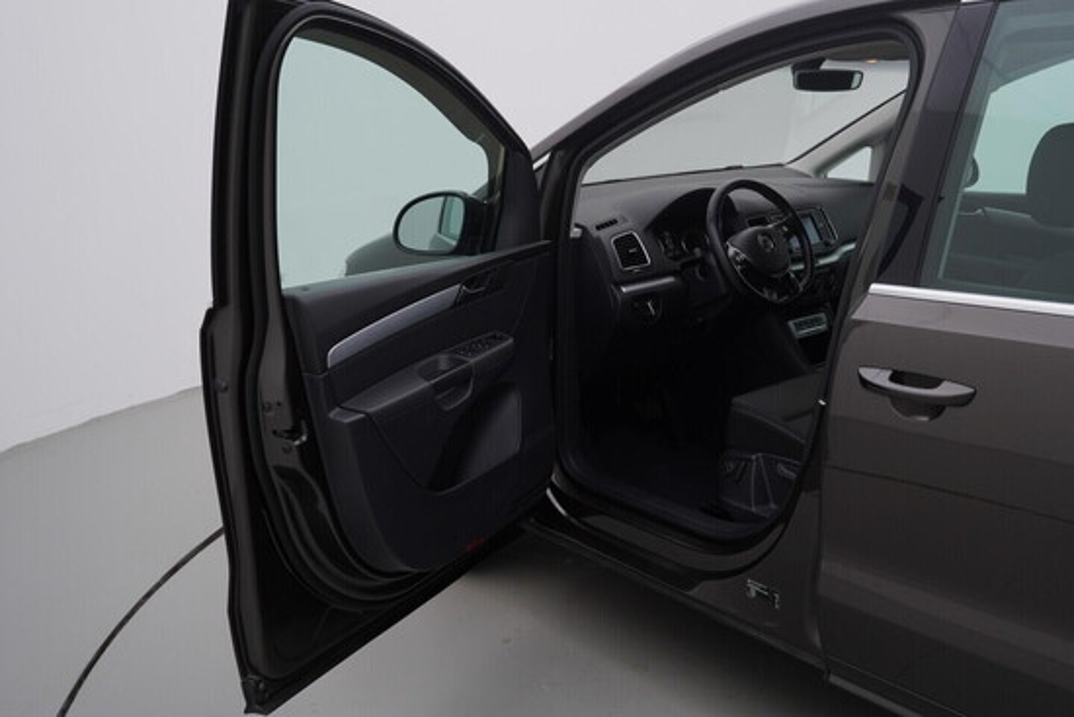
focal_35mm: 36
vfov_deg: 36.9
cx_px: 537
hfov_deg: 53.1
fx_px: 1074
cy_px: 358
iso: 125
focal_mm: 24
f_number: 4.5
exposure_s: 1/100
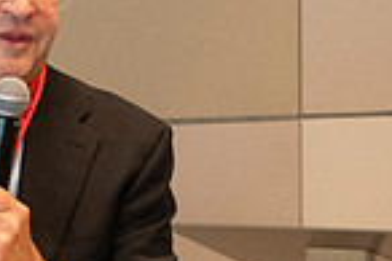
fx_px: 5504
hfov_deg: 4.1
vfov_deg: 2.7
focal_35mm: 506
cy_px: 260
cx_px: 81
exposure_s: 1/80
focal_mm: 82
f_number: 5.6
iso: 3200
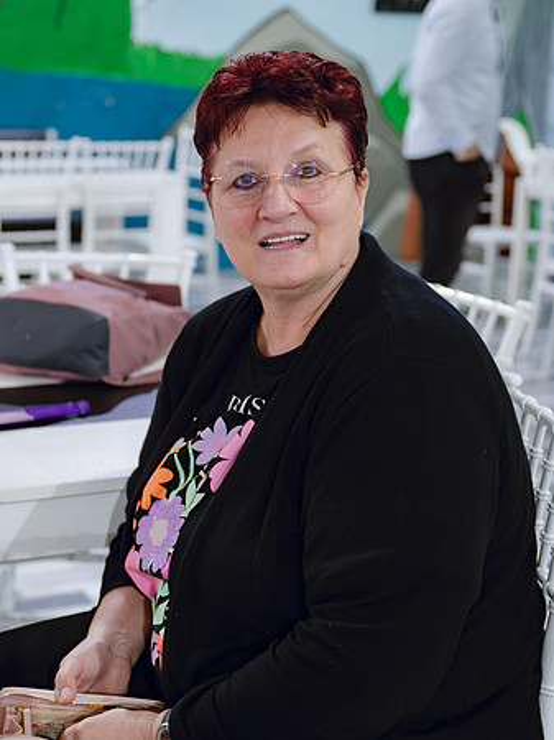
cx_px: 207
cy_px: 370
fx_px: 1387
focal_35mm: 65
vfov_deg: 29.9
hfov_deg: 22.5
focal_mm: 45
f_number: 2.8
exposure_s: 1/60
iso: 1600
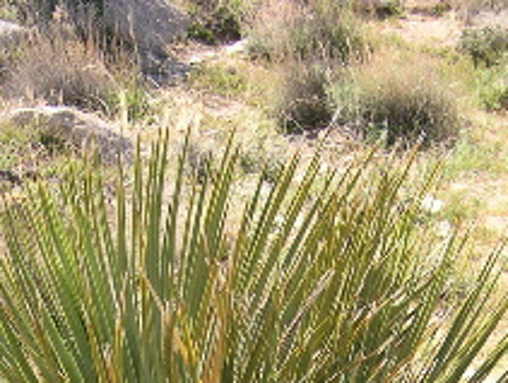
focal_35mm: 115
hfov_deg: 17.0
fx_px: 1691
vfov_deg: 12.4
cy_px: 556
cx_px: 135
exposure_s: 1/568
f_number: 2.8
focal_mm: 8
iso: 100
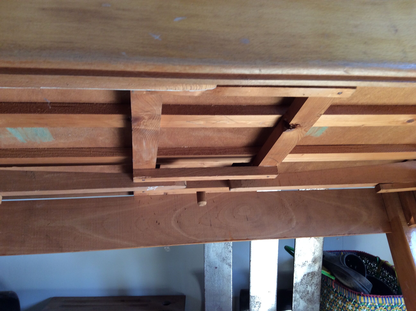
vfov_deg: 44.1
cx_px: 208
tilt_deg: -2.7
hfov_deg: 56.9
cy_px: 156
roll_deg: +1.4
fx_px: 384
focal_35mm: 32
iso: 40
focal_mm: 3.3
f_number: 2.4
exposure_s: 1/25
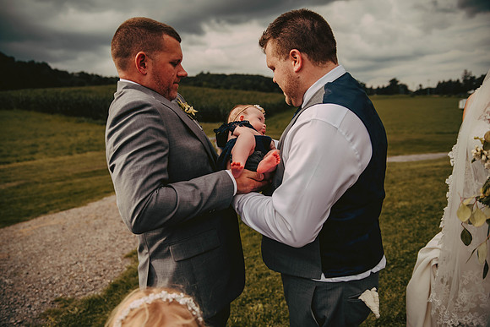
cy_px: 164
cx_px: 245
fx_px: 381
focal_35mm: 28
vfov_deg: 46.4
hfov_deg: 65.5
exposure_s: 1/2000
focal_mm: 28
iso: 250
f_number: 2.8
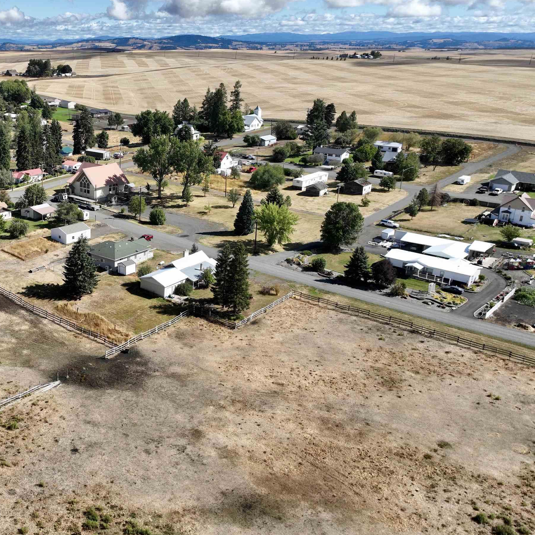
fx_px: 629
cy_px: 257
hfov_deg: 43.4
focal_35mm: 36
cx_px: 90
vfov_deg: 46.0
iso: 100
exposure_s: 1/1600
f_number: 2.8
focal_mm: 12.29
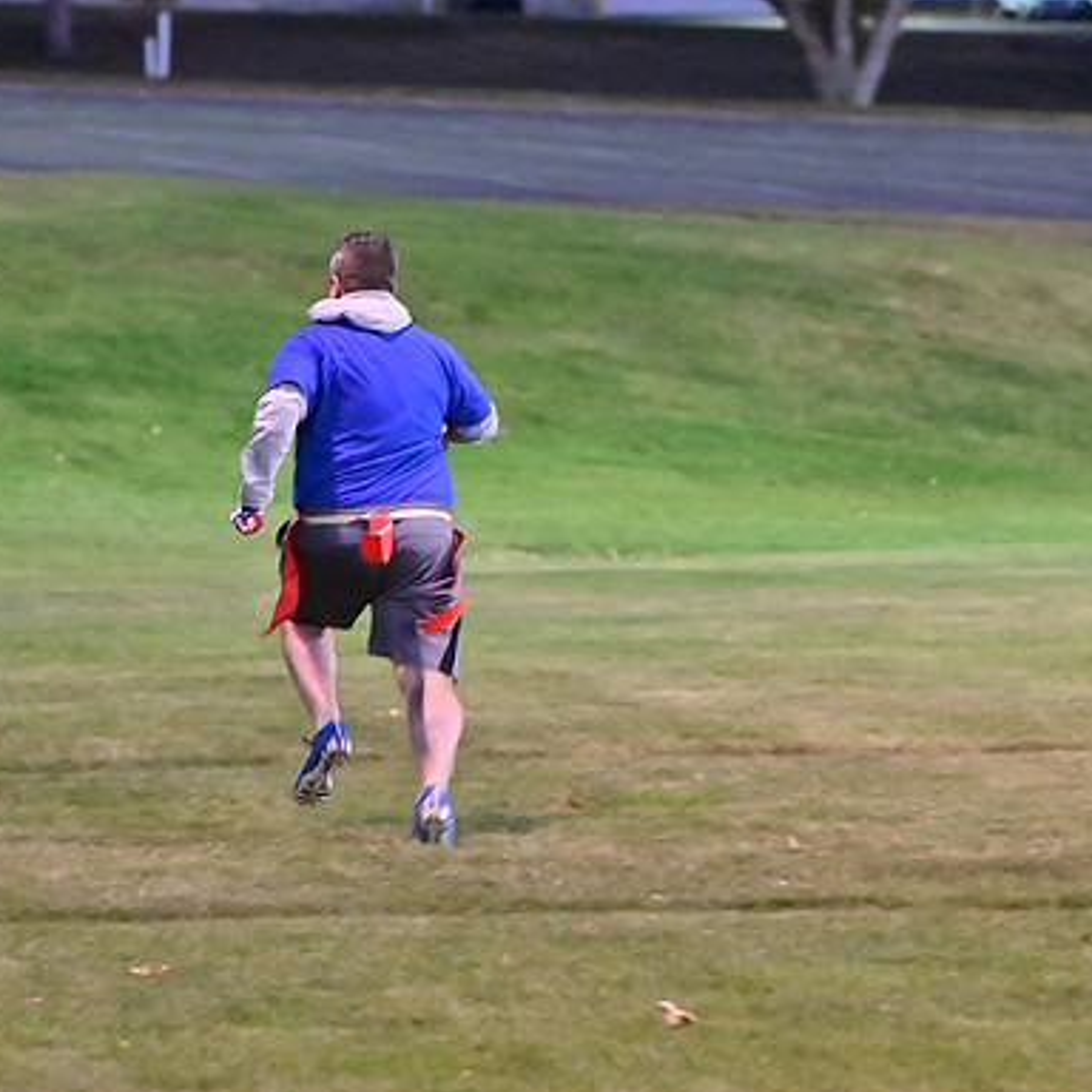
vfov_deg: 7.3
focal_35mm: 240
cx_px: 486
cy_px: 547
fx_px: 8566
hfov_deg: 7.3
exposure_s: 1/200
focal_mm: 125
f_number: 4
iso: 6400
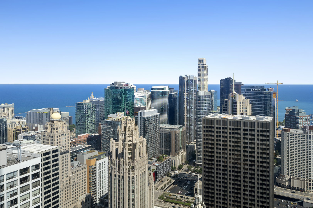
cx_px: 156
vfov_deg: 43.6
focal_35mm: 30
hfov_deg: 62.0
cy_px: 104
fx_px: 261
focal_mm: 30
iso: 200
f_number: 9.5
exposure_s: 1/180
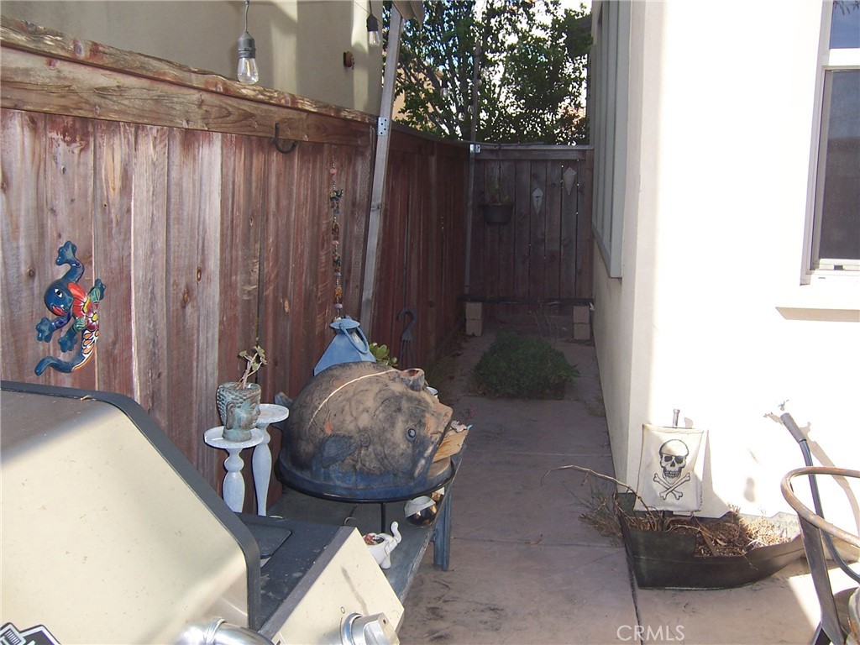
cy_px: 322
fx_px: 820
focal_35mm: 33
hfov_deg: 55.4
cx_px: 430
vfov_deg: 42.9
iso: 80
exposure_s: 1/350
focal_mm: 5.5
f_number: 3.4
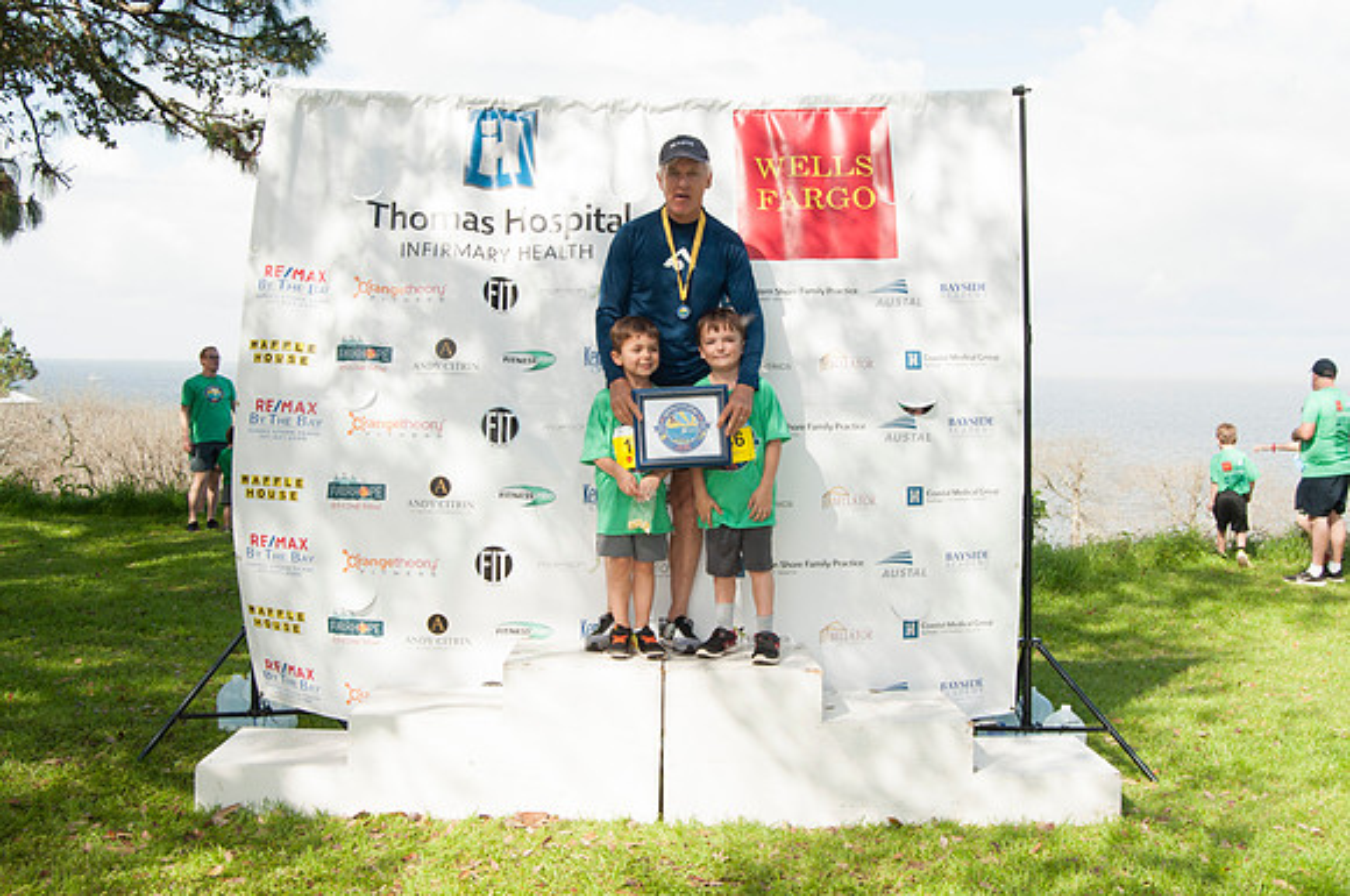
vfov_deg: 36.8
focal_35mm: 36
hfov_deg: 53.2
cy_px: 448
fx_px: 1348
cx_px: 675
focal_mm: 24
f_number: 9
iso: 250
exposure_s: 1/200
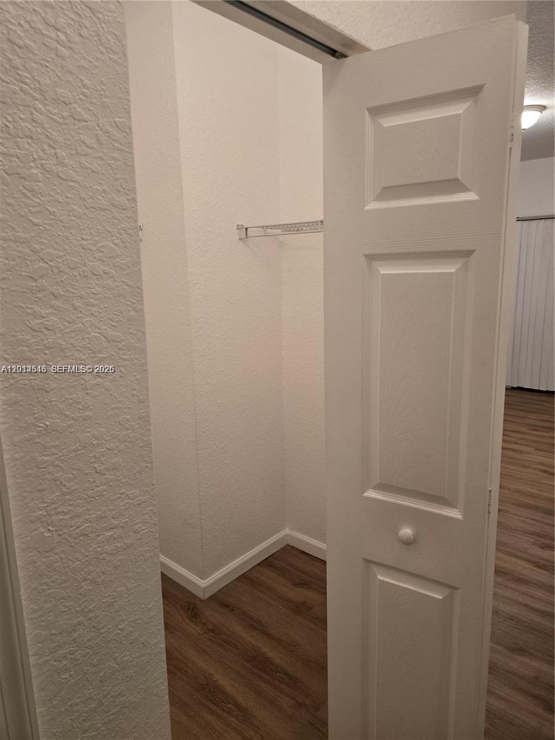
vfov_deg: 73.9
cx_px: 278
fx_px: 492
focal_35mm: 23
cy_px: 370
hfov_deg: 58.9
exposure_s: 1/120
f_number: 1.7
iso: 250
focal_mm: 6.3
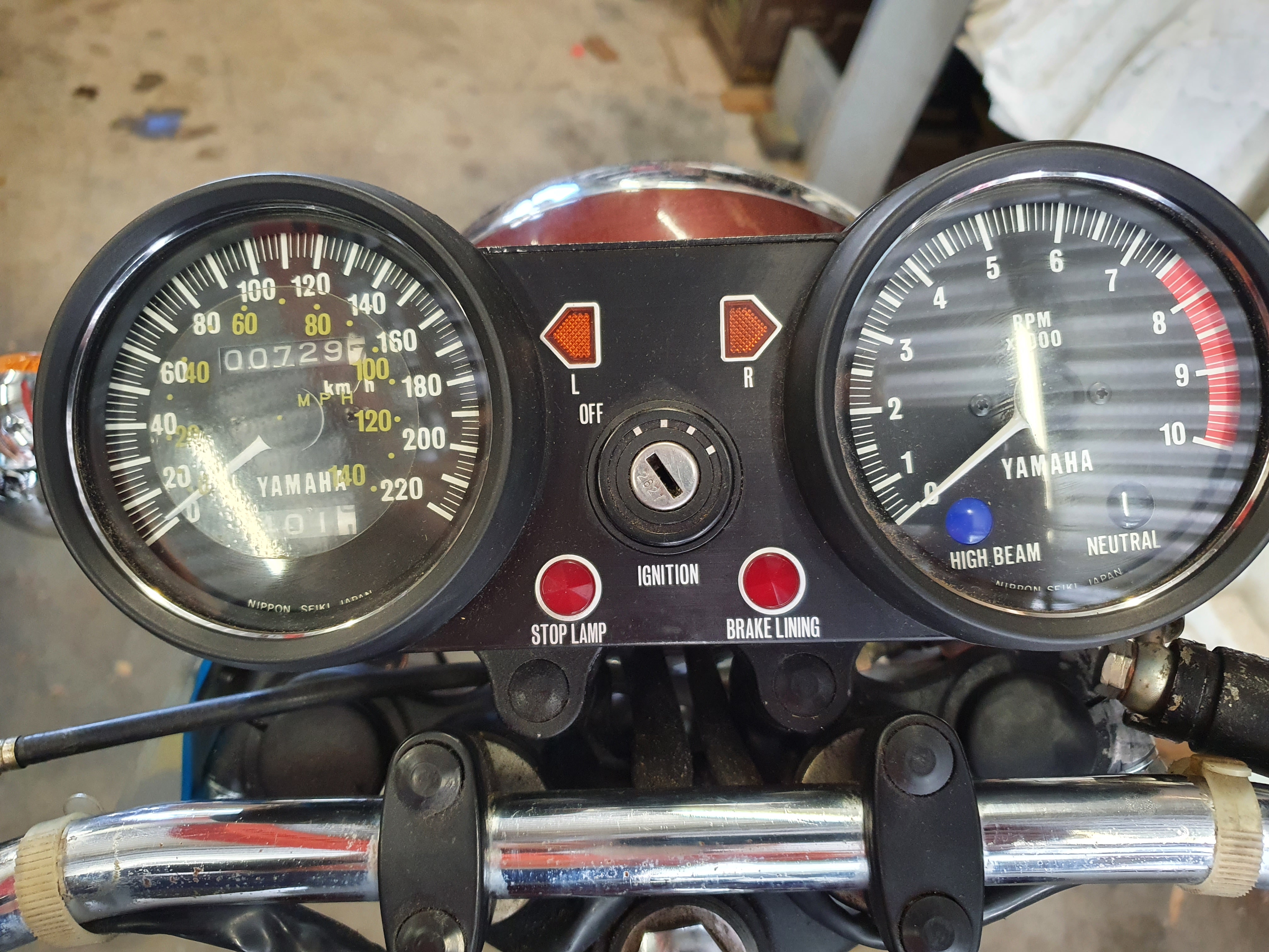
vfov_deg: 53.1
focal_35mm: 26
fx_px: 953
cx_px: 634
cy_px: 476
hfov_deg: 67.3
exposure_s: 1/50
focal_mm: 4.32
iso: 320
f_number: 1.5
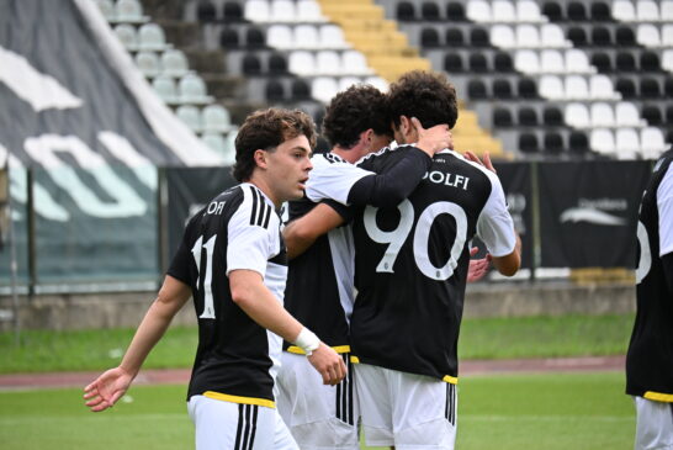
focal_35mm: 330
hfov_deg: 6.2
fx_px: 6174
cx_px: 336
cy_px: 225
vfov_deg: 4.2
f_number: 6
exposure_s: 1/1000
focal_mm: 220
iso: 1400
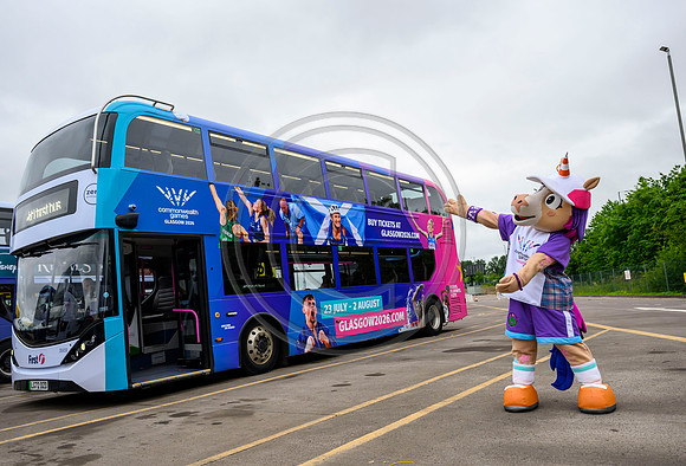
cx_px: 352
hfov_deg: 67.3
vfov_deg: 48.7
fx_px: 515
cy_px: 242
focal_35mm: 27
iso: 1250
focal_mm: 24
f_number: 4.5
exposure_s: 1/1000
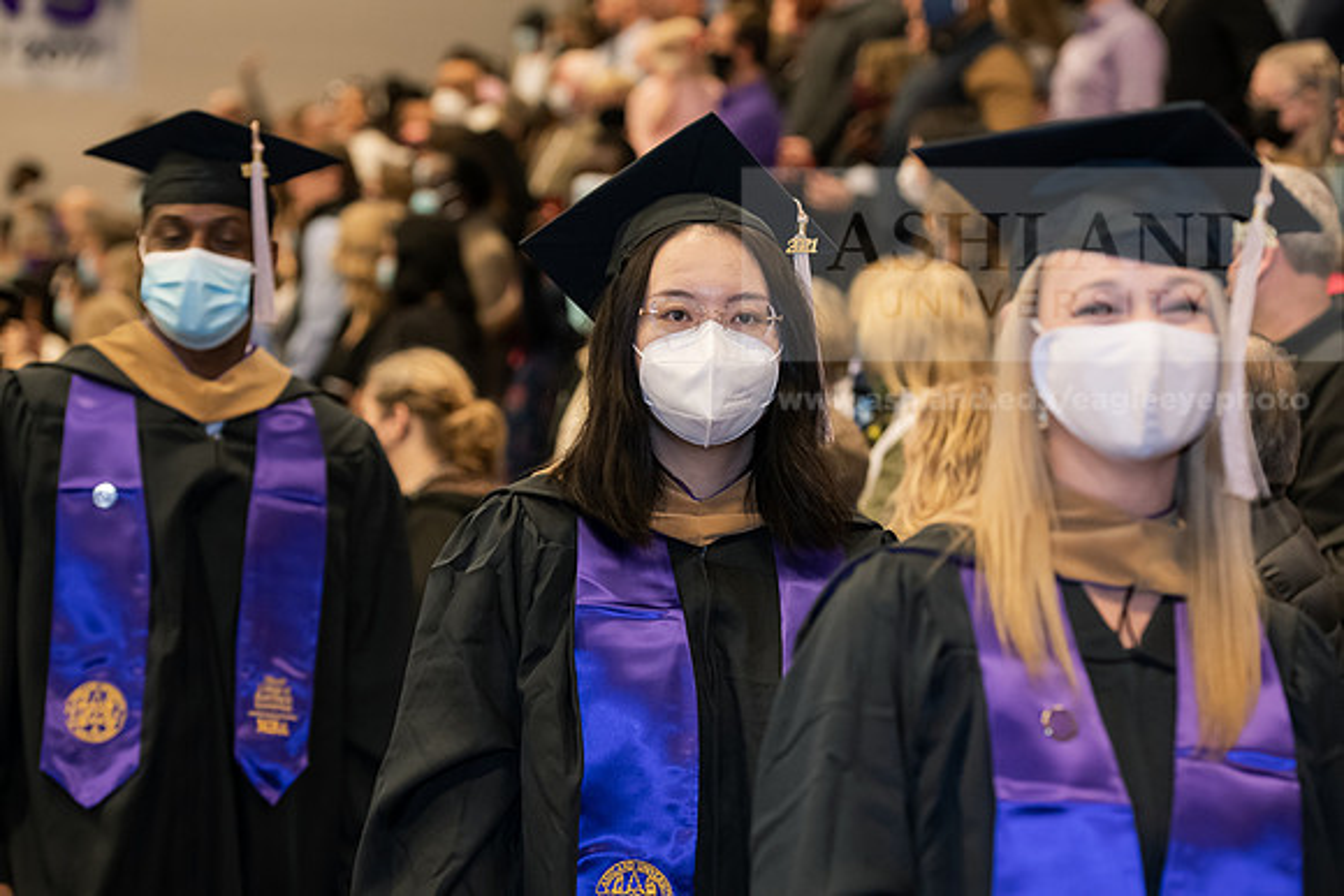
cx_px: 672
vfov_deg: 13.7
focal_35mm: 100
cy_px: 448
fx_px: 3734
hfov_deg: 20.4
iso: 2000
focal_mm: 100
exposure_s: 1/200
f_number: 4
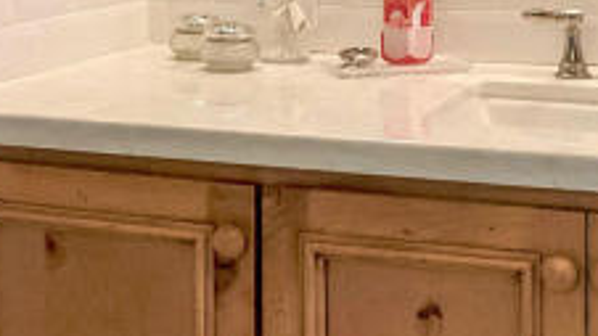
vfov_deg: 14.3
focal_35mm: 80
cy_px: -134
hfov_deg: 26.5
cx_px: 360
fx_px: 1268
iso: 2500
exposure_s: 1/50
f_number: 7.1
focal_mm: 15
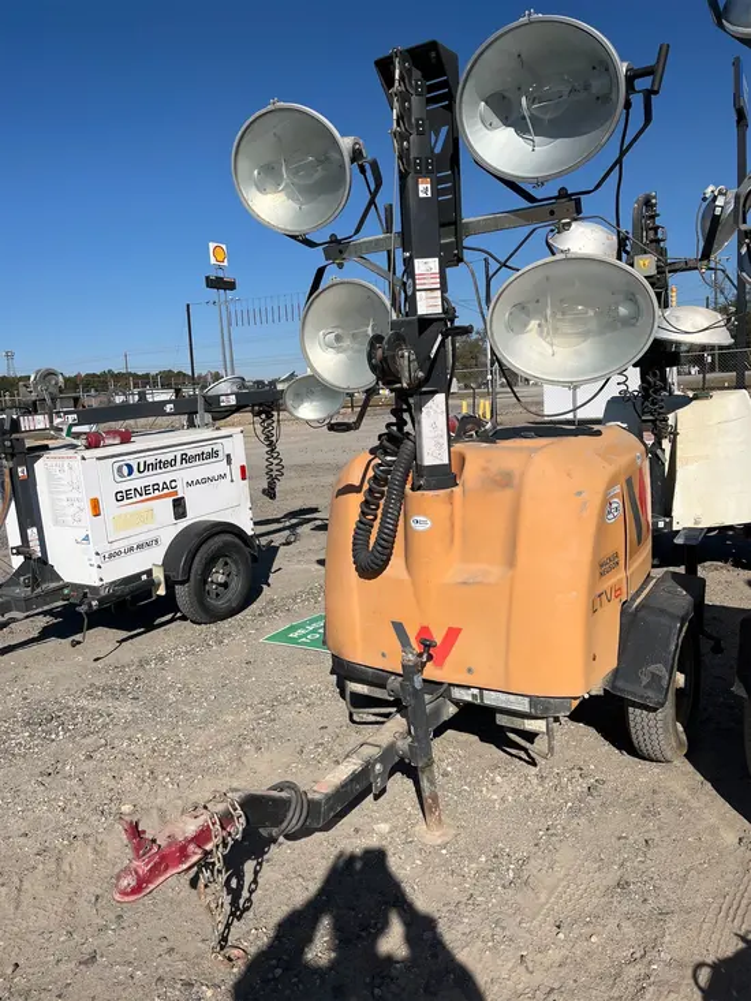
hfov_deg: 53.1
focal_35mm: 26
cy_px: 500
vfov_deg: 67.3
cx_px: 376
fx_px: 752
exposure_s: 1/6897
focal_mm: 5.1
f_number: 1.6
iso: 50
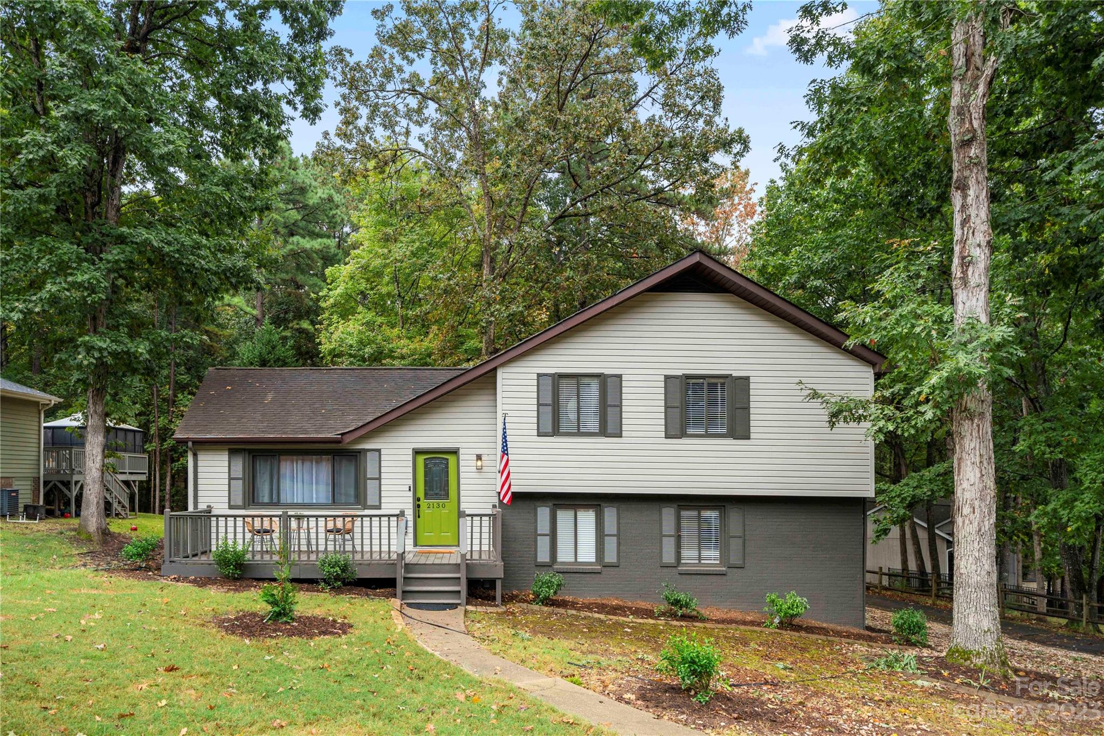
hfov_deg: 73.7
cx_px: 552
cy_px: 368
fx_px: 736
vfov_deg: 53.1
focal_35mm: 24
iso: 160
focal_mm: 24
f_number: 4
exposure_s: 1/160
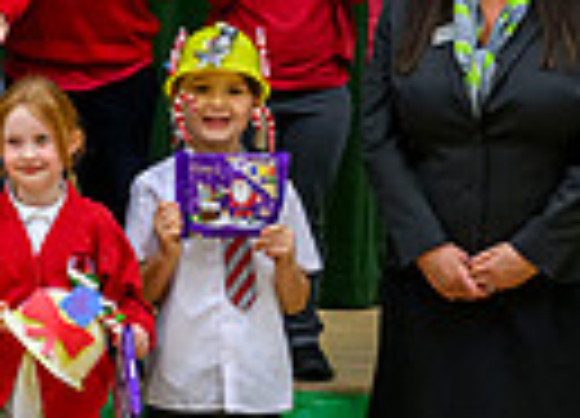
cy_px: -6
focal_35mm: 199
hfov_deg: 9.5
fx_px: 3288
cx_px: -563
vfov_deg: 7.2
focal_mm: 41
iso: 4000
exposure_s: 1/250
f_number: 4
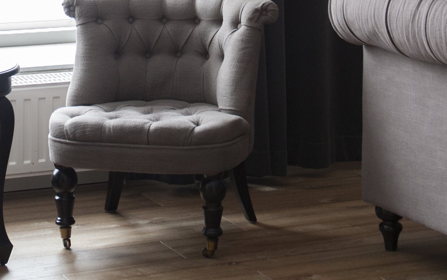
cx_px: 147
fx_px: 1596
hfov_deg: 15.9
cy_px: -155
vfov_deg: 9.7
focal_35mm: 131
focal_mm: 36
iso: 800
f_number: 4
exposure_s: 1/10
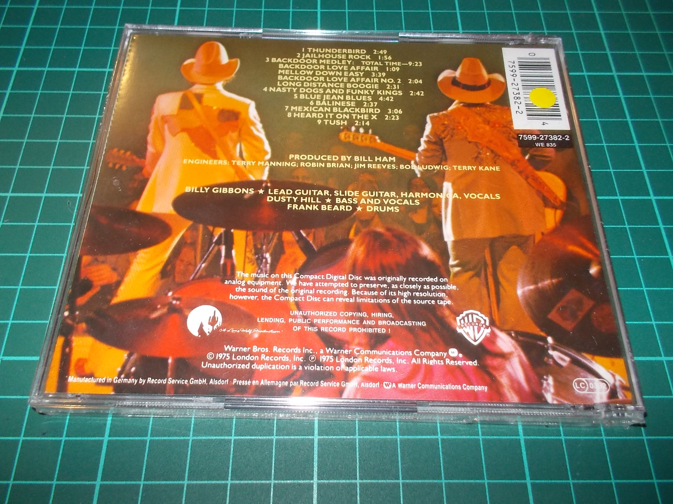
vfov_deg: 48.2
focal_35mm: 29
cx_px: 336
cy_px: 252
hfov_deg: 61.7
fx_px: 564
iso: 200
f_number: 3.3
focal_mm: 4.1
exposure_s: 1/30
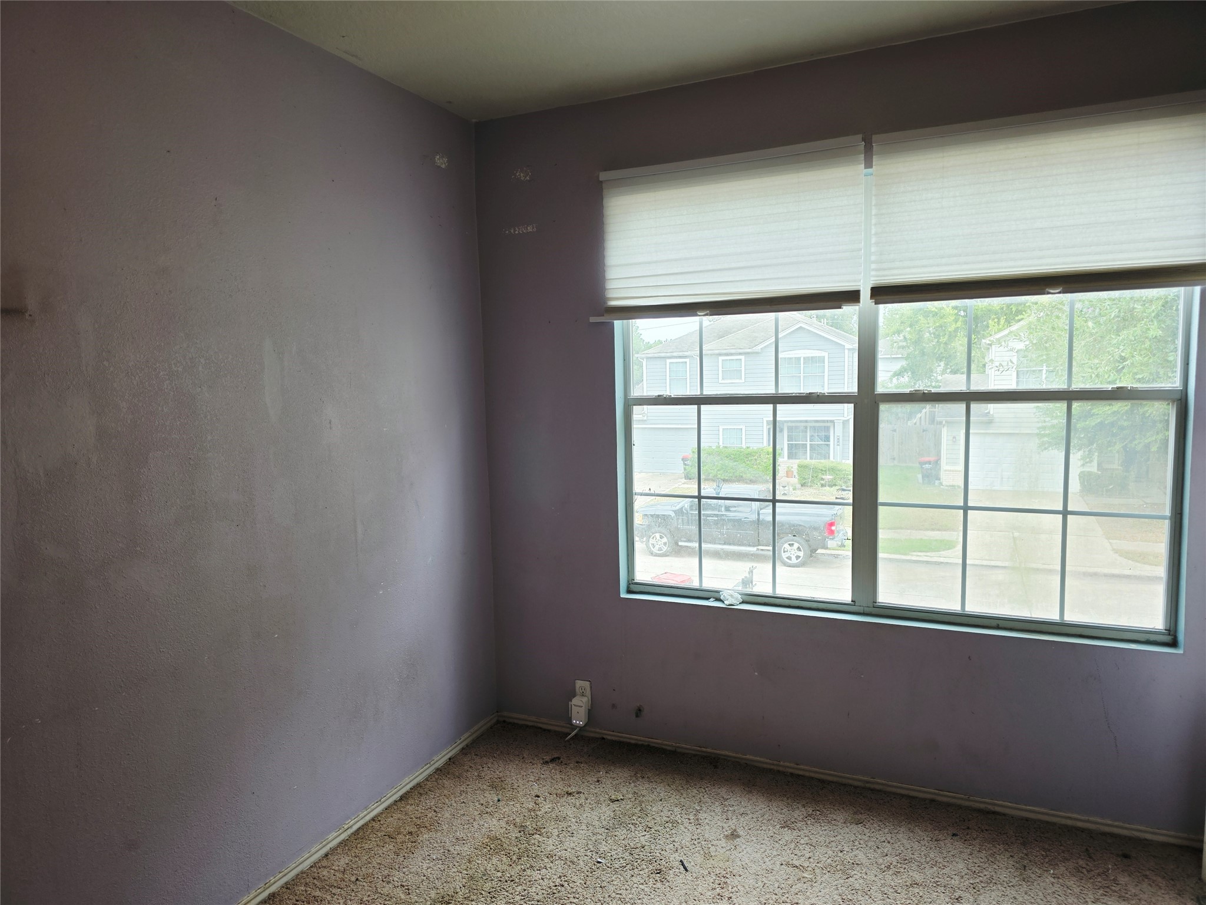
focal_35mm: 23
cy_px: 452
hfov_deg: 73.9
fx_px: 801
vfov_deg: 58.9
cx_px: 603
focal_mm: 6.3
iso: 50
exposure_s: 1/120
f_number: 1.7
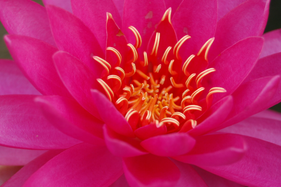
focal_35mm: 103
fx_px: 800
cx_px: 136
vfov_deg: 13.3
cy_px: 101
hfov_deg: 19.9
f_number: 5.6
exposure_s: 1/200
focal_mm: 55
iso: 400
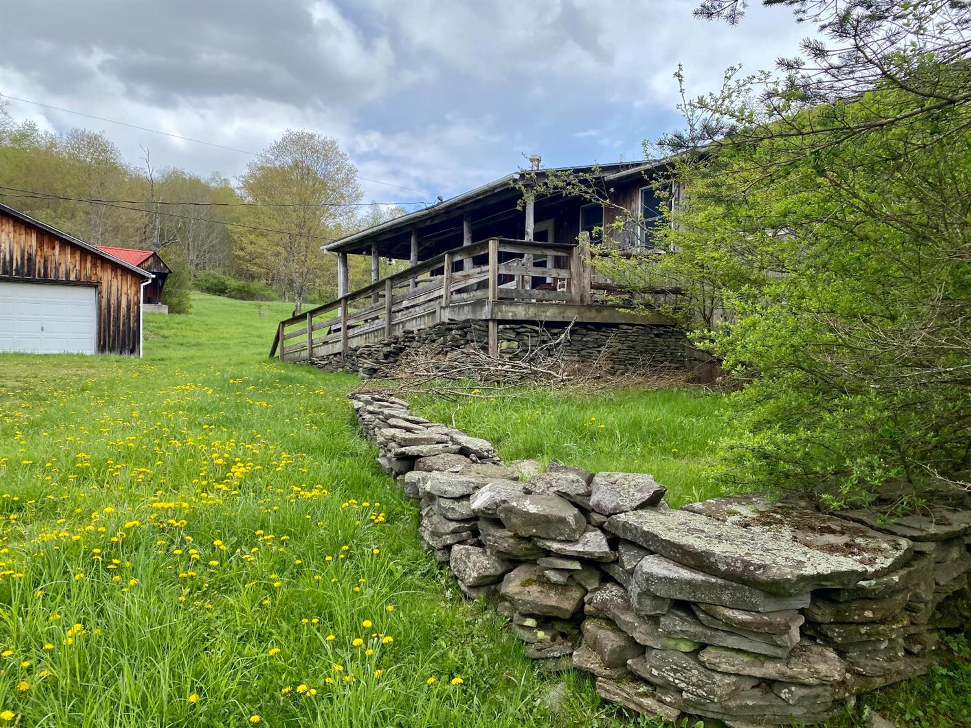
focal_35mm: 26
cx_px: 486
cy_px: 364
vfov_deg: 53.0
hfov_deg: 67.3
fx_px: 729
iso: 32
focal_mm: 4.25
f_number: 1.8
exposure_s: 1/1395
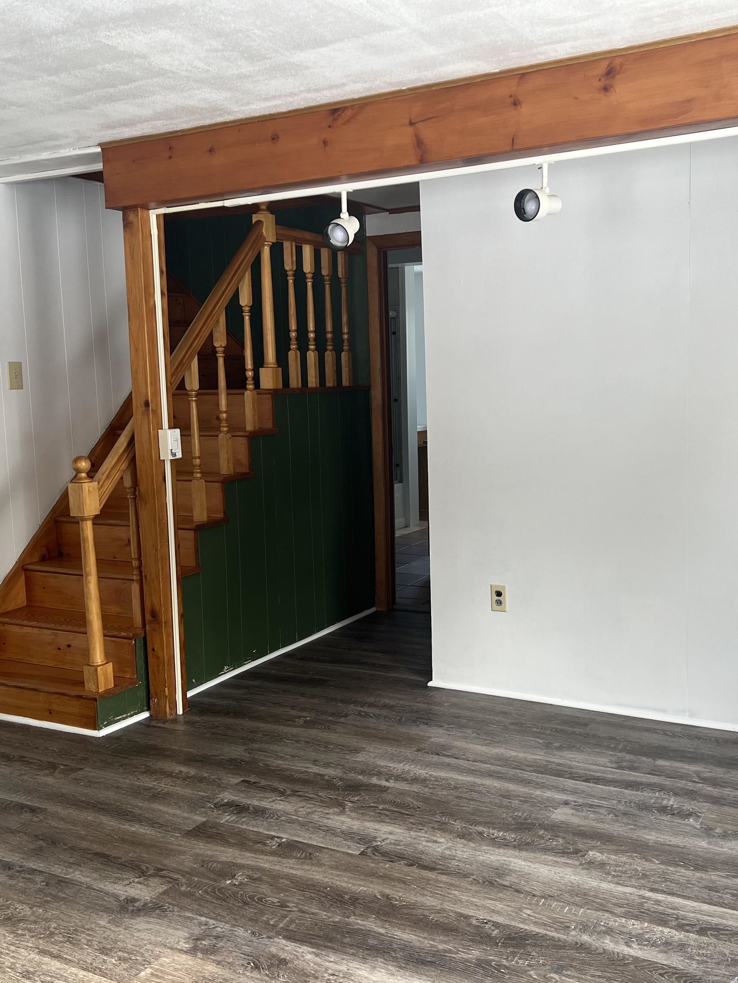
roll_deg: +2.0
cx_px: 422
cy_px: 495
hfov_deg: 40.6
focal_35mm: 35
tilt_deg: -7.1
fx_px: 995
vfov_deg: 52.6
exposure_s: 1/121
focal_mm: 5.7
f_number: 1.5
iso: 80
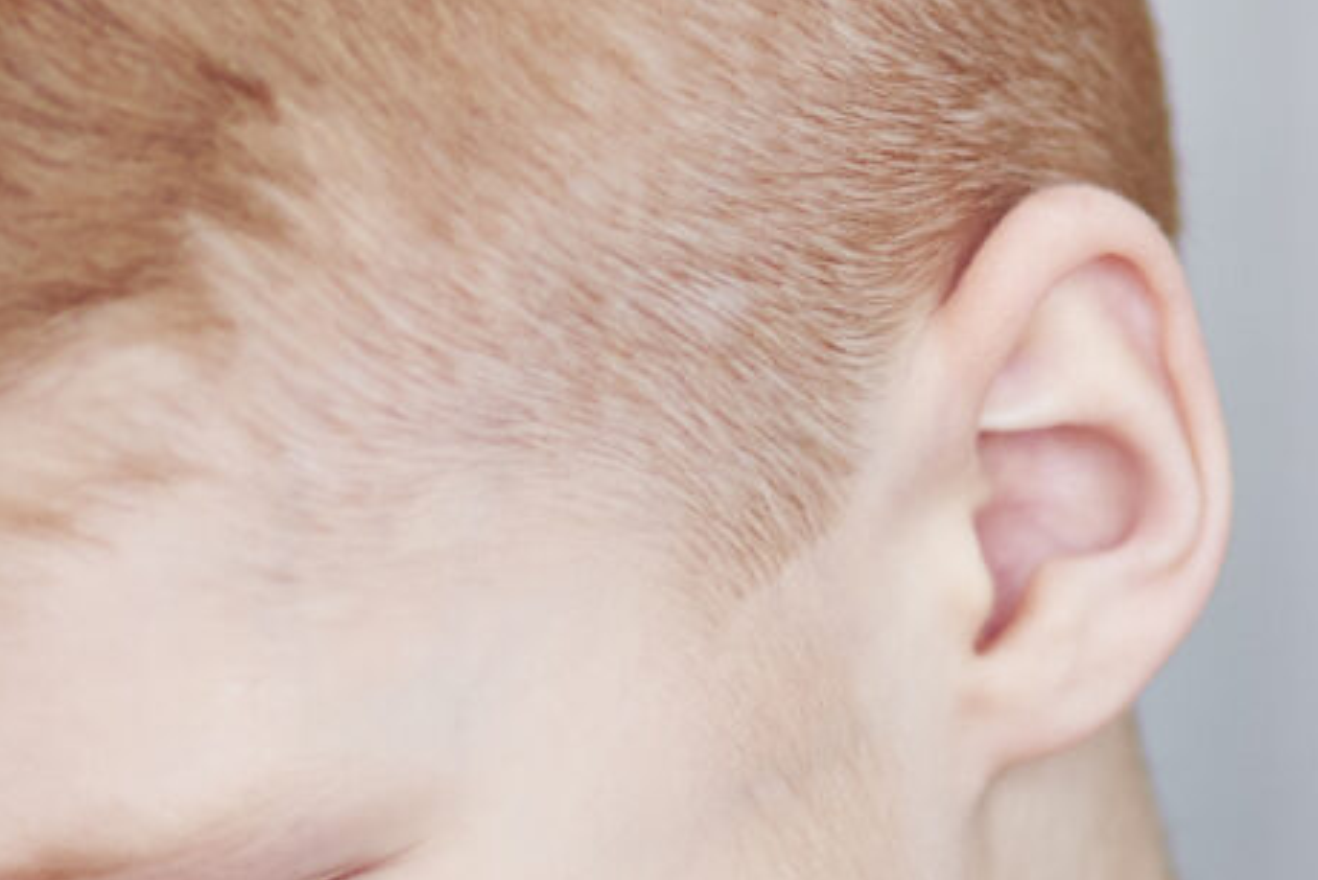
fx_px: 17401
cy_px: 1710
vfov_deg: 2.9
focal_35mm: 475
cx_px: -236
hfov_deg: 4.3
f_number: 2
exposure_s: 1/250
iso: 400
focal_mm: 85
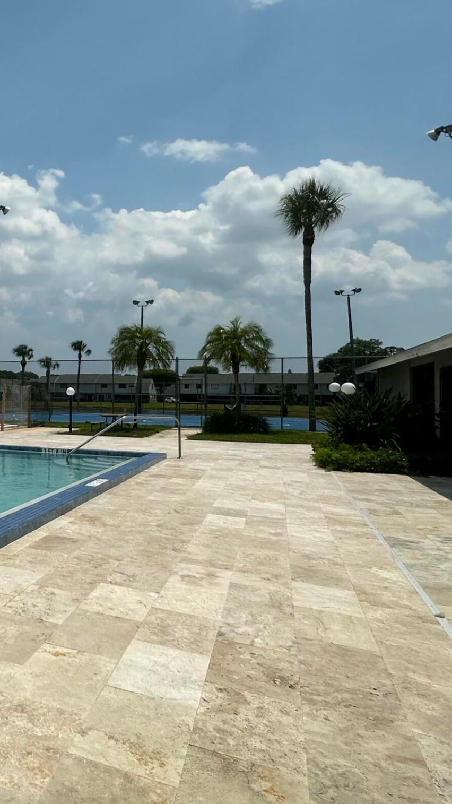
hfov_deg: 34.2
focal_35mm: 29
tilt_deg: +2.2
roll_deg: -0.8
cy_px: 376
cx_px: -57
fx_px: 618
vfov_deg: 66.0
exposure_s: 1/6135
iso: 50
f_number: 2.2
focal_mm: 2.22
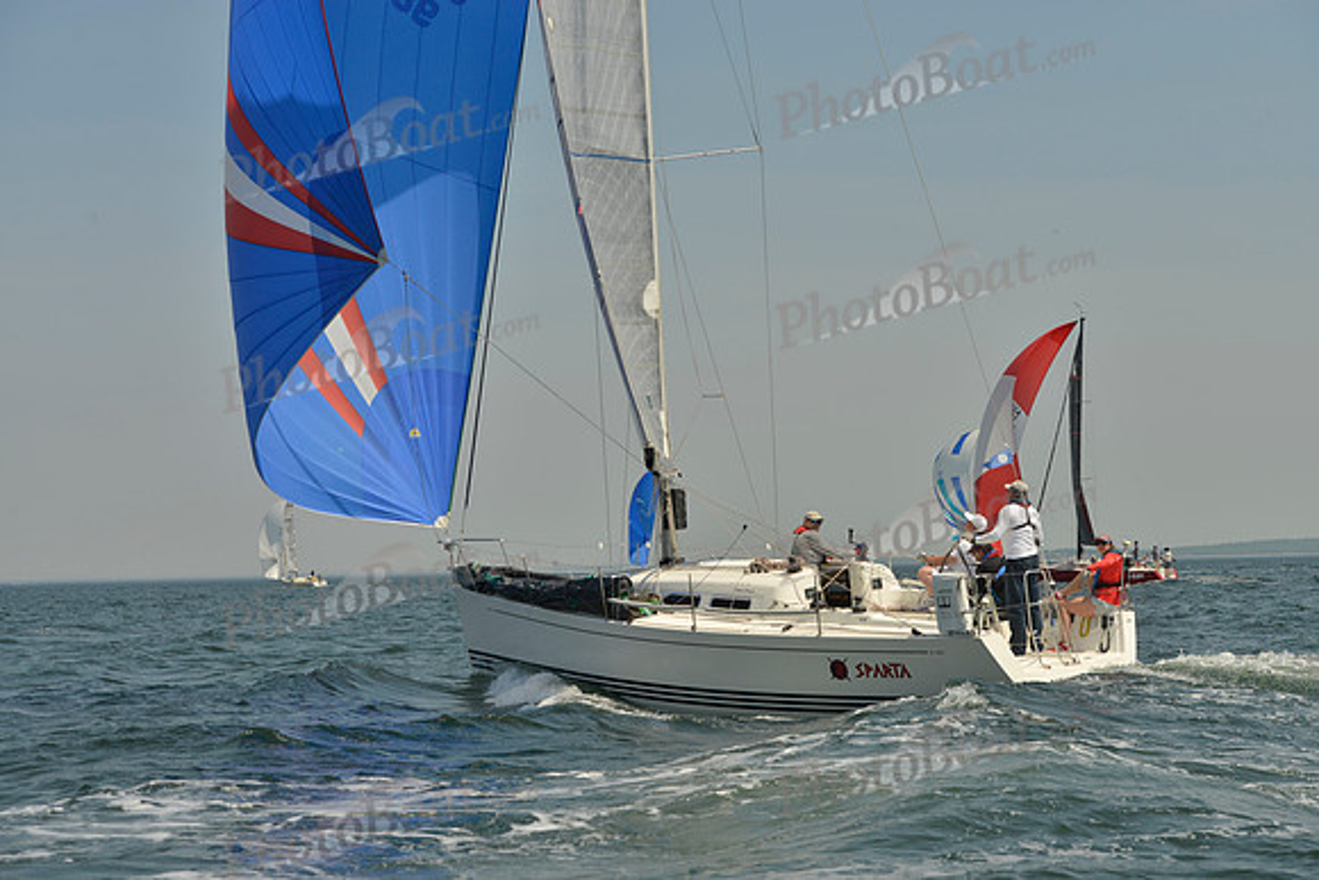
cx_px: 660
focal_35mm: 70
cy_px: 440
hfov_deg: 28.8
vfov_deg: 19.5
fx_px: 2565
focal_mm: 70
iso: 200
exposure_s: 1/1250
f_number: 8
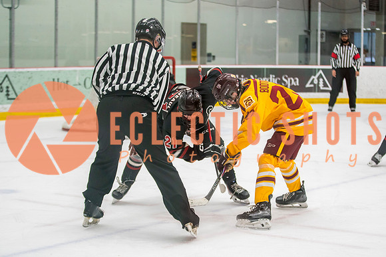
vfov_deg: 16.0
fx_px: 918
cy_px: 150
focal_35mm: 86
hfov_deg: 23.8
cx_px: 193
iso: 2000
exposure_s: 1/640
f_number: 2.8
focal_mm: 70
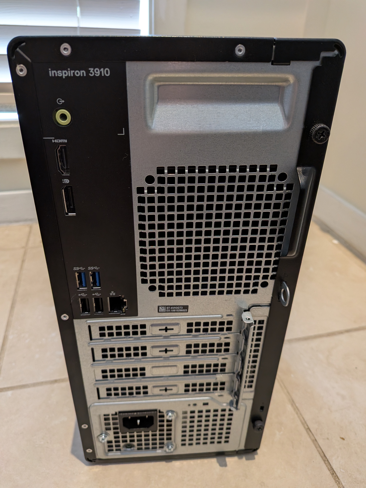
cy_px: 244
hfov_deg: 56.8
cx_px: 183
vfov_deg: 71.6
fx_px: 338
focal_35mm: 24
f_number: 1.7
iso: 956
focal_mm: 4.53
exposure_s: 1/120
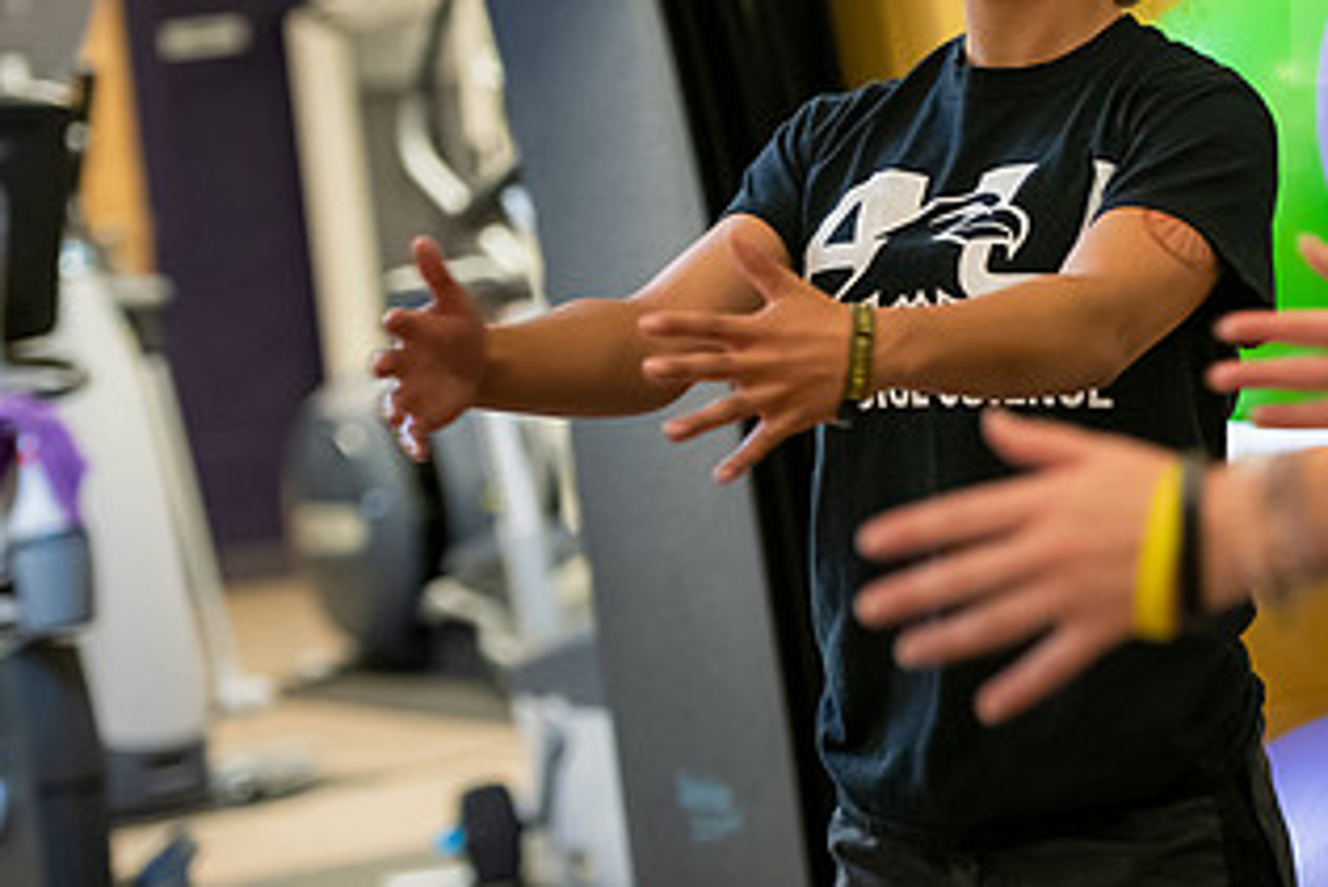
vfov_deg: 8.1
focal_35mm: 169
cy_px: 242
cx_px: 1164
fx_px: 6237
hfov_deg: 12.1
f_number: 2.8
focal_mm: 92
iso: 2000
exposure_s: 1/160
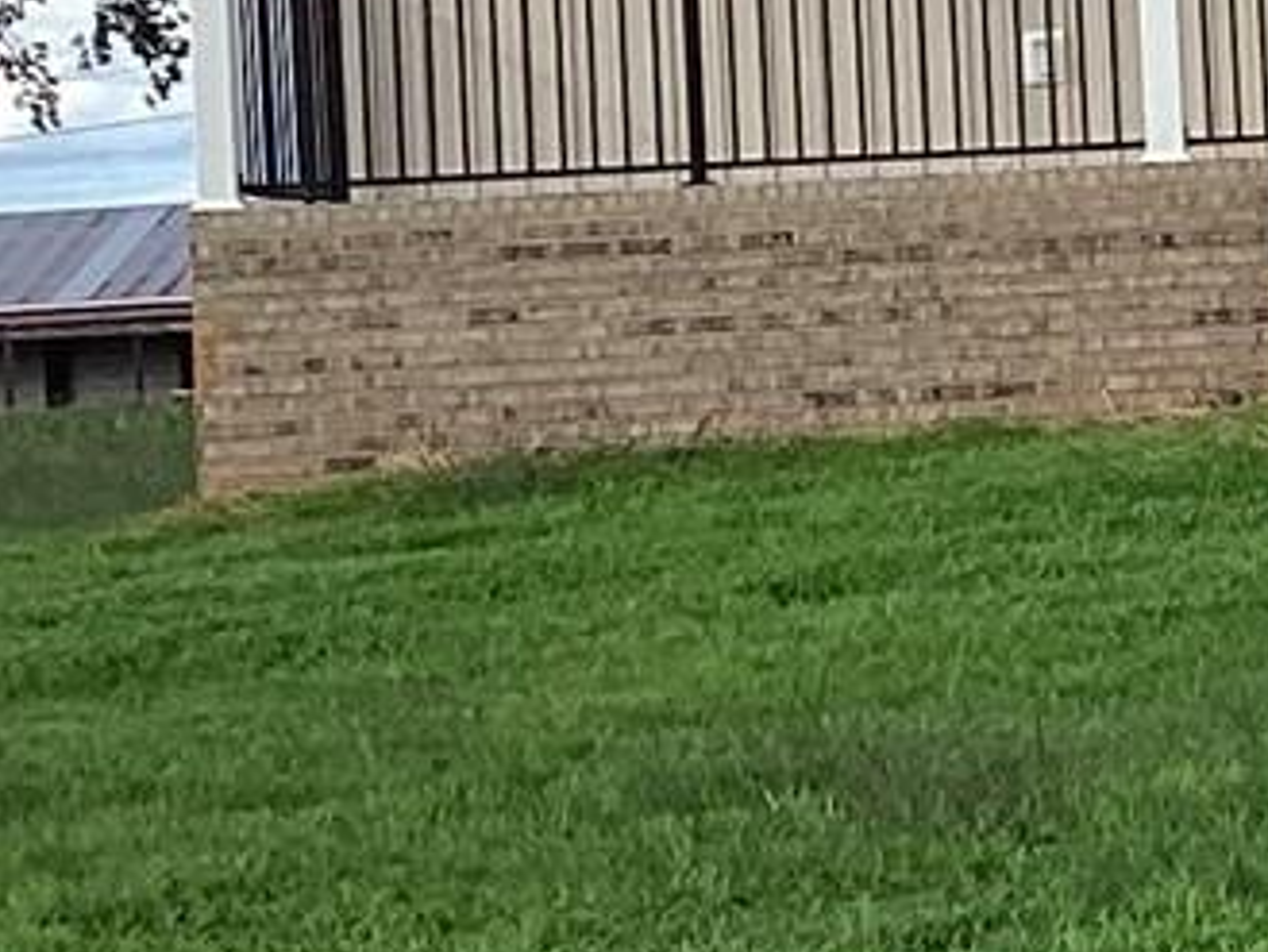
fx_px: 7072
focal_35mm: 193
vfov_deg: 7.7
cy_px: 19
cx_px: 2305
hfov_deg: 9.7
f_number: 2.4
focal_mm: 3.3
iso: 25
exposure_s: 1/876
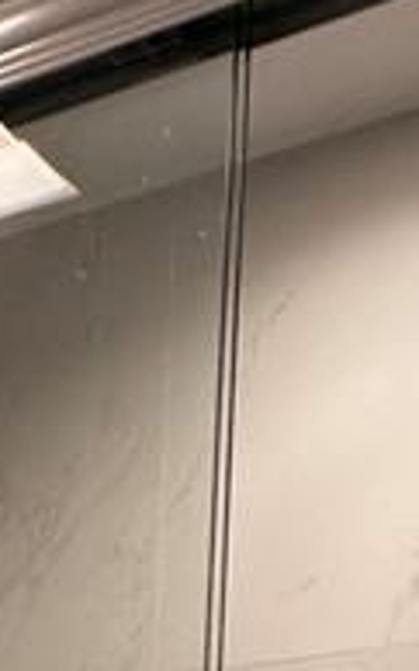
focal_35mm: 92
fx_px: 1683
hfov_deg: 13.5
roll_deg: -2.4
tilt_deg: +1.3
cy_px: 1173
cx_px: -184
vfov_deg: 18.3
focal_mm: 2.22
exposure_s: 1/120
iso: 200
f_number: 2.2
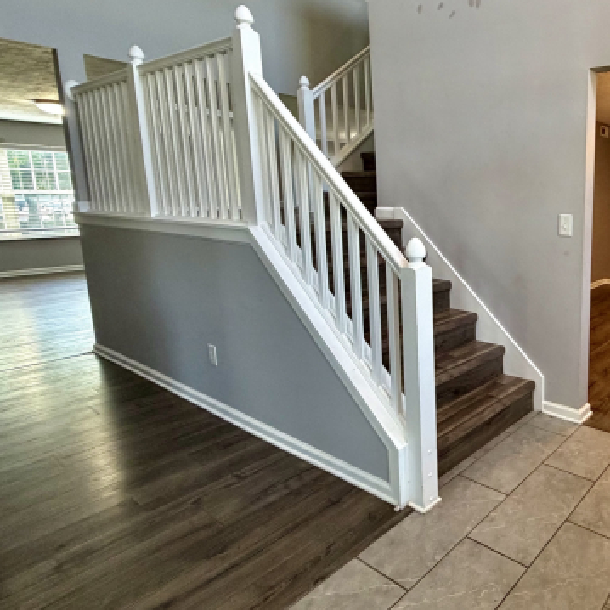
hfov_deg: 57.8
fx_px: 459
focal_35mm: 23
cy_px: 268
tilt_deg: -10.1
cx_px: 548
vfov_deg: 67.0
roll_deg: -0.4
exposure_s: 1/60
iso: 250
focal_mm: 2.22
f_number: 2.2
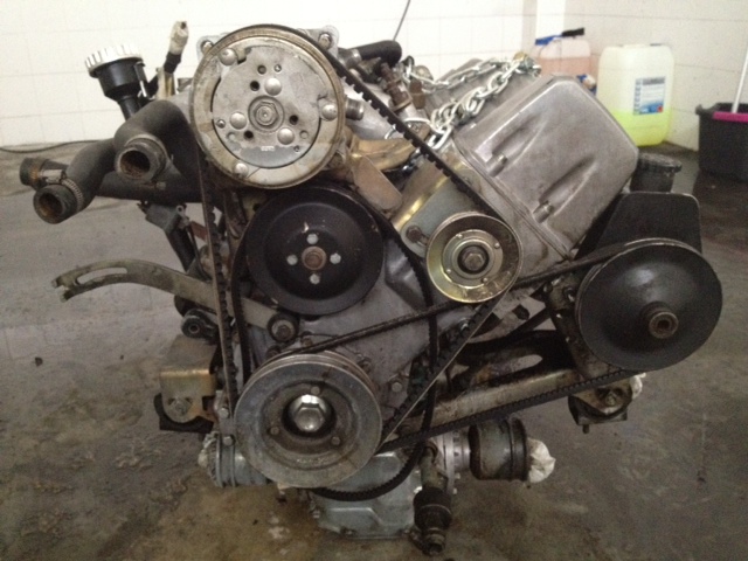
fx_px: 756
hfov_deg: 52.6
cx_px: 374
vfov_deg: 40.7
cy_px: 280
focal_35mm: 35
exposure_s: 1/15
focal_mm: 4.28
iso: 640
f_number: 2.4
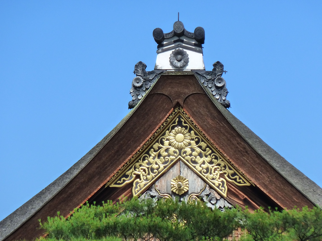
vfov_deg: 3.7
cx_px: 161
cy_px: 120
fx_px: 3712
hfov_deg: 5.0
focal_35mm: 399
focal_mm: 49.2
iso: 200
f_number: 4.9
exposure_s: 1/500
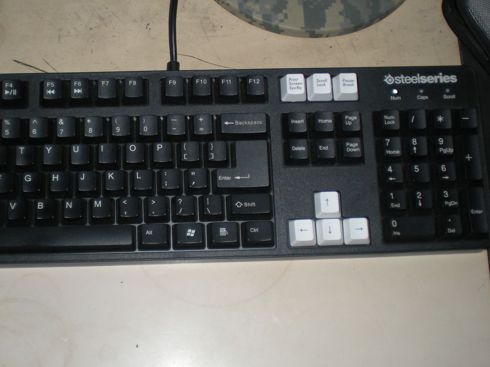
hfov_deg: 34.8
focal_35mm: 55
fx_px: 779
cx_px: 191
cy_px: 134
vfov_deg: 26.5
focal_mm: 6.3
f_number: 3.1
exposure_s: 1/60
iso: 64
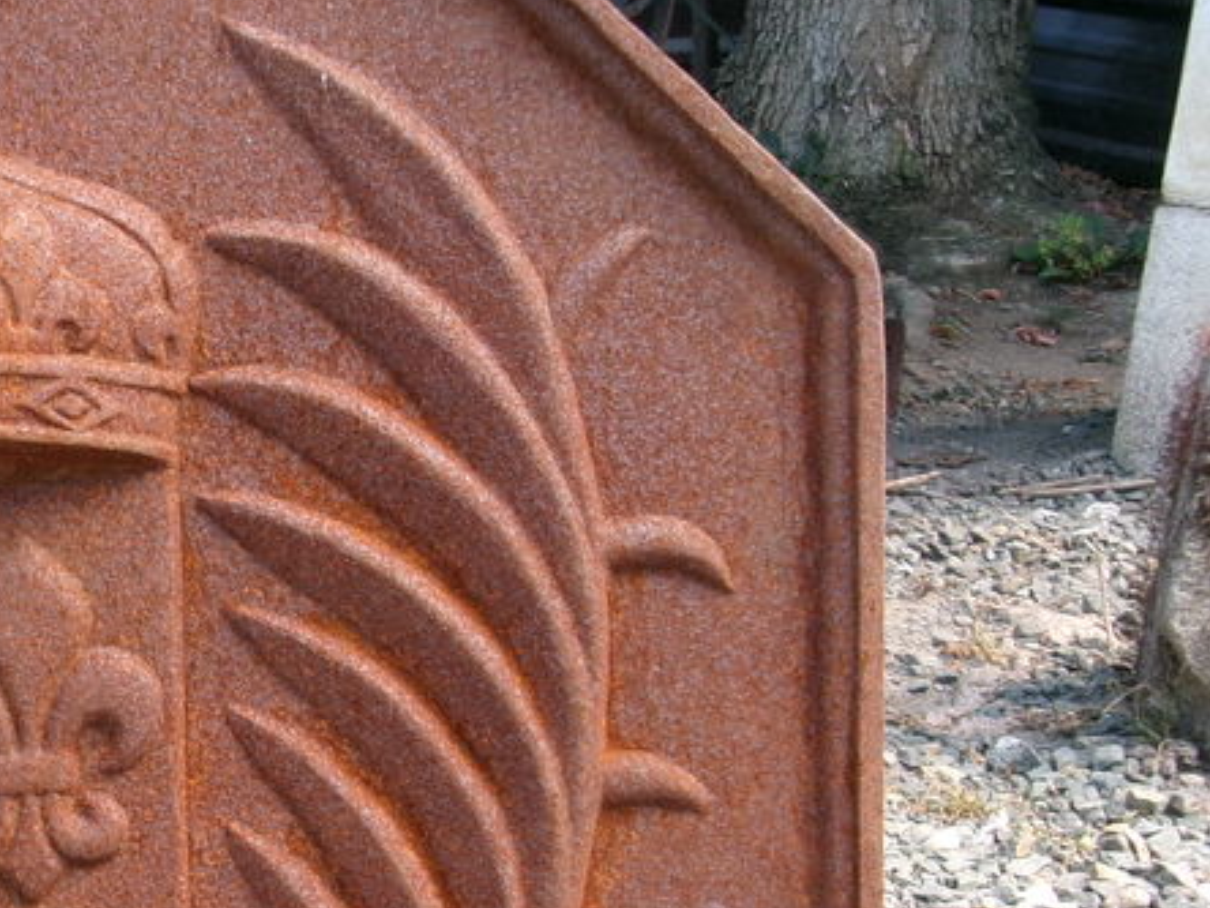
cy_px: 695
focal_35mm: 63
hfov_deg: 27.8
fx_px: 2202
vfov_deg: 23.0
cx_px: -150
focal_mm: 5.1
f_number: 3.9
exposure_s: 1/60
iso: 103
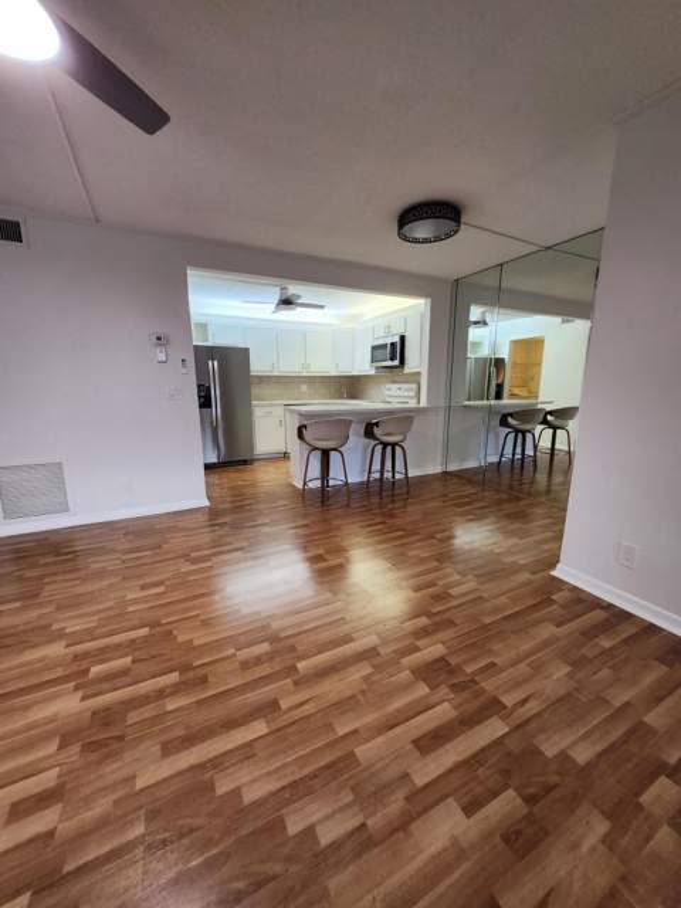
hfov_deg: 89.9
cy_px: 454
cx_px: 340
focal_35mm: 13
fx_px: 341
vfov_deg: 106.2
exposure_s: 1/60
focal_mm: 1.74
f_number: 2.2
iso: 250
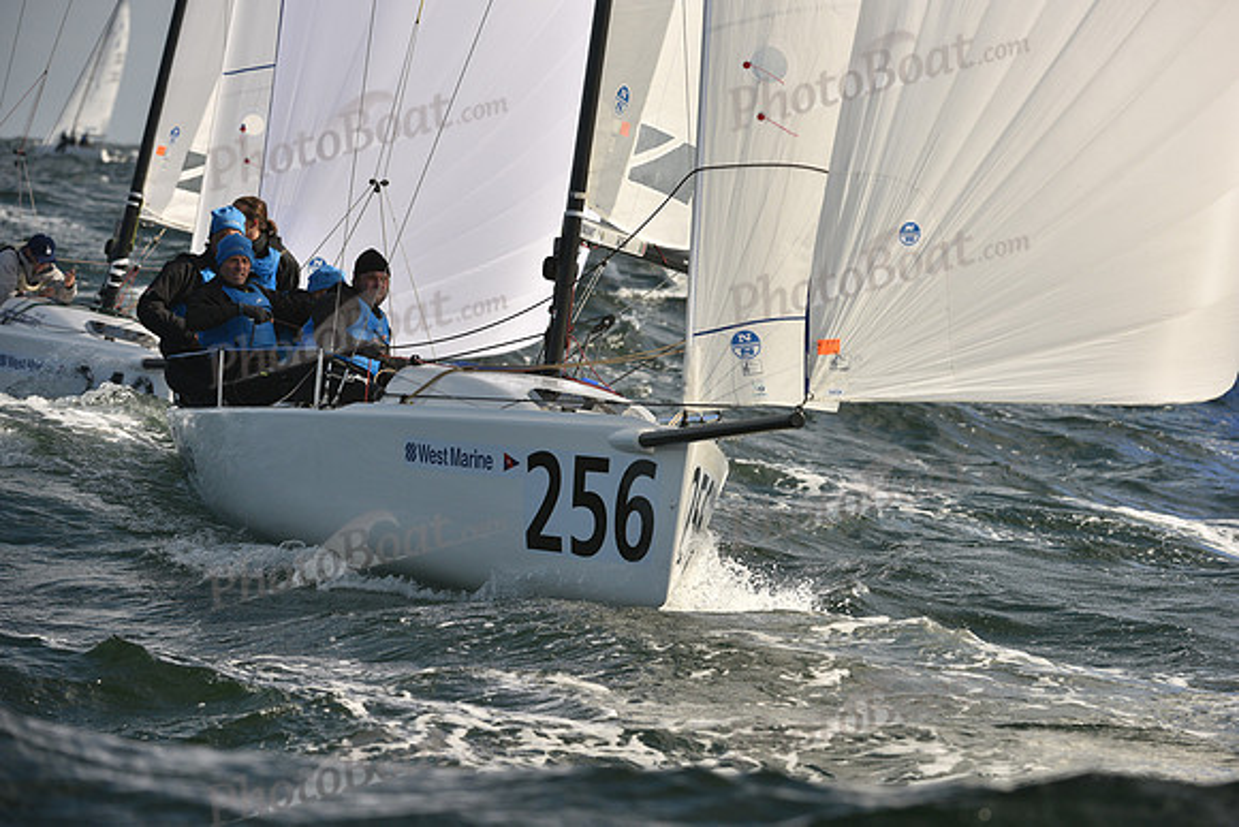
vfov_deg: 5.7
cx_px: 620
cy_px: 414
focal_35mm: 240
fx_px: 8262
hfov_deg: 8.6
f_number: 7.1
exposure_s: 1/1600
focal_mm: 240
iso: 320
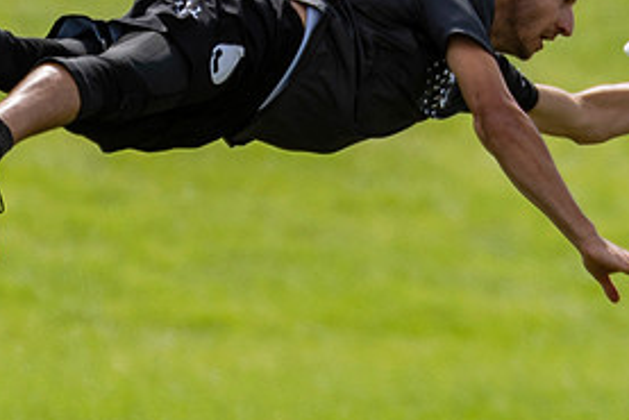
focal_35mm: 2470
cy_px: 195
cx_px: 461
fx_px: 43177
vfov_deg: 0.6
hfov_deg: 0.8
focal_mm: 400
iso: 125
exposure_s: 1/1250
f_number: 4
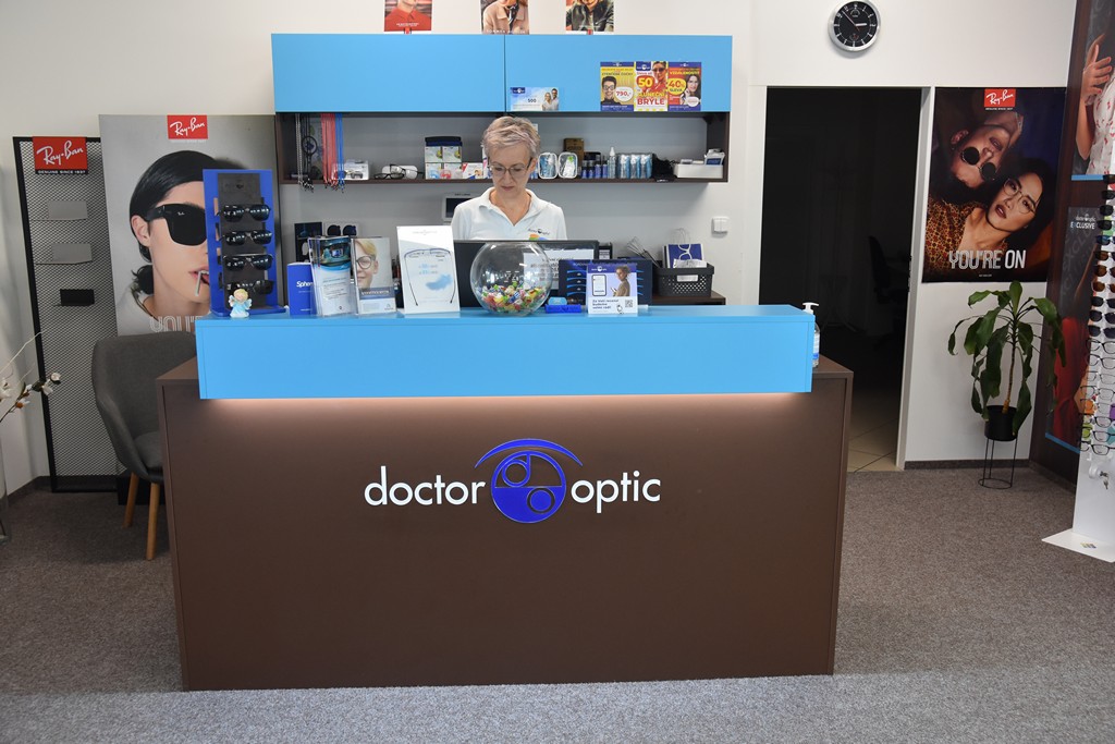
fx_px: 929
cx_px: 558
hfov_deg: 61.9
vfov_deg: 43.6
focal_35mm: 30
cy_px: 372
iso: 800
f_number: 4.5
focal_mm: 20
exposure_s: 1/80
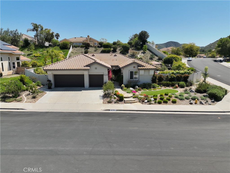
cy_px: 86
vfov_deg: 56.8
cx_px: 115
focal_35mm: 24
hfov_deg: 71.6
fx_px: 159
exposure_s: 1/5000
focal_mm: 6.72
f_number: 1.7
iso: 200
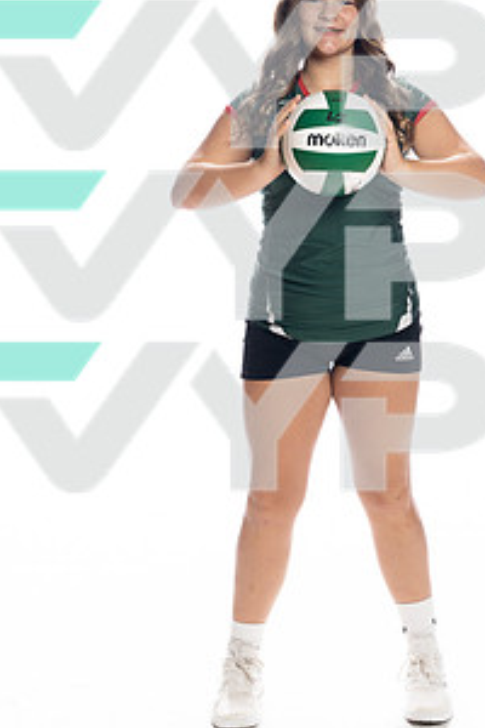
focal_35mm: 75
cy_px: 248
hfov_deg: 18.1
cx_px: 318
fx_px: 1516
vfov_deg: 26.8
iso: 400
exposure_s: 1/250
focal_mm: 50
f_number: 8
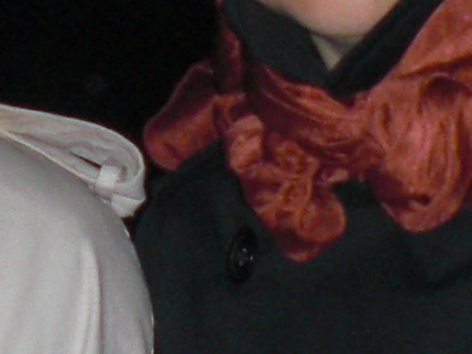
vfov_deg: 6.2
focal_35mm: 241
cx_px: 2
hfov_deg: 8.2
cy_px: 119
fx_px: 3285
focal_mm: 6.3
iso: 200
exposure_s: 1/60
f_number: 3.1
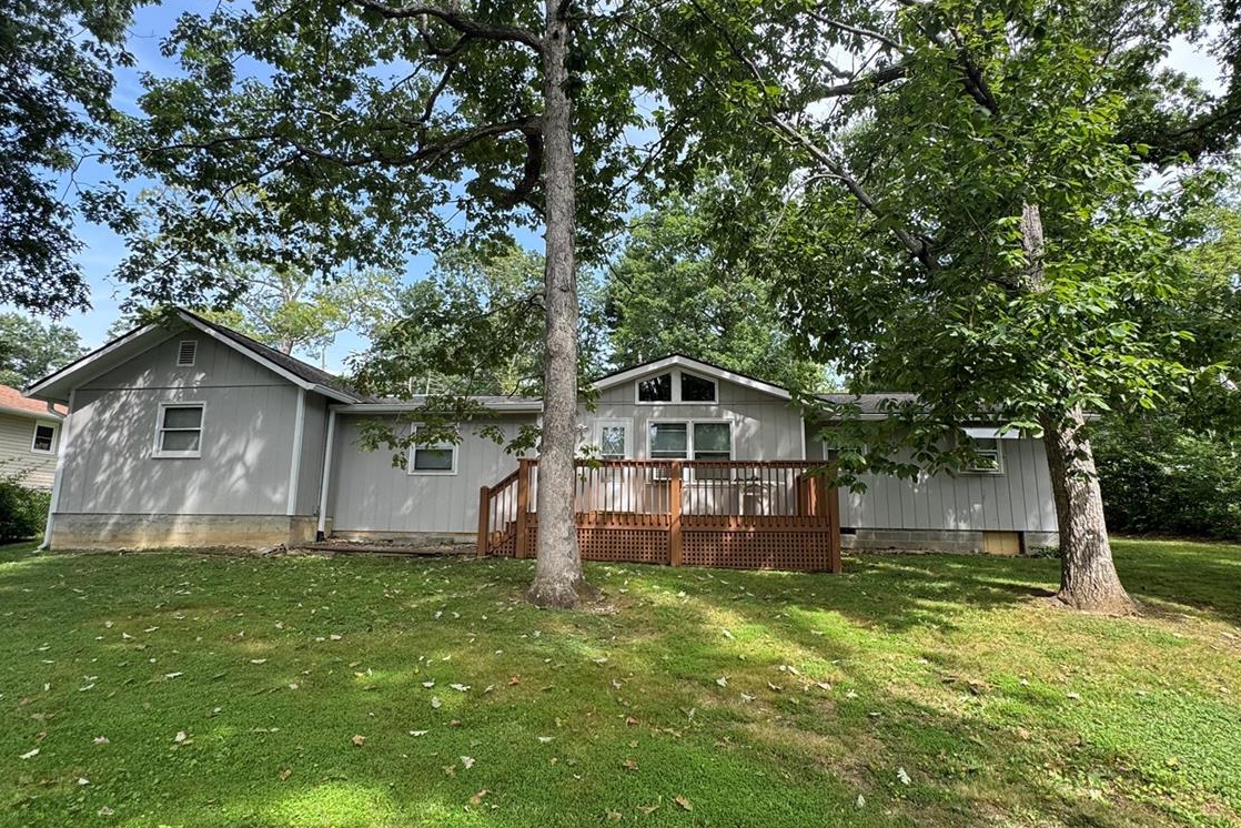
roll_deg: -0.6
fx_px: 690
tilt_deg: +11.0
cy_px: 398
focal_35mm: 20
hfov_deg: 83.9
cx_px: 605
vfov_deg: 61.9
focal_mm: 2.22
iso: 40
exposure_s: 1/327
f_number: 2.2
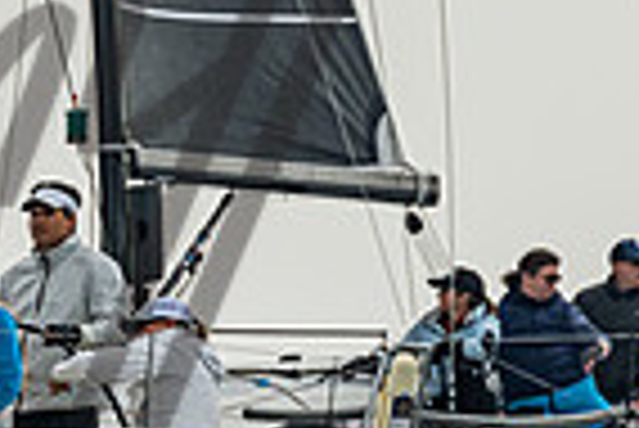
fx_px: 35838
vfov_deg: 0.7
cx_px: 59
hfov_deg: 1.0
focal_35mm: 2017
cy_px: -140
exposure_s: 1/1600
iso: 640
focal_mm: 400
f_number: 10
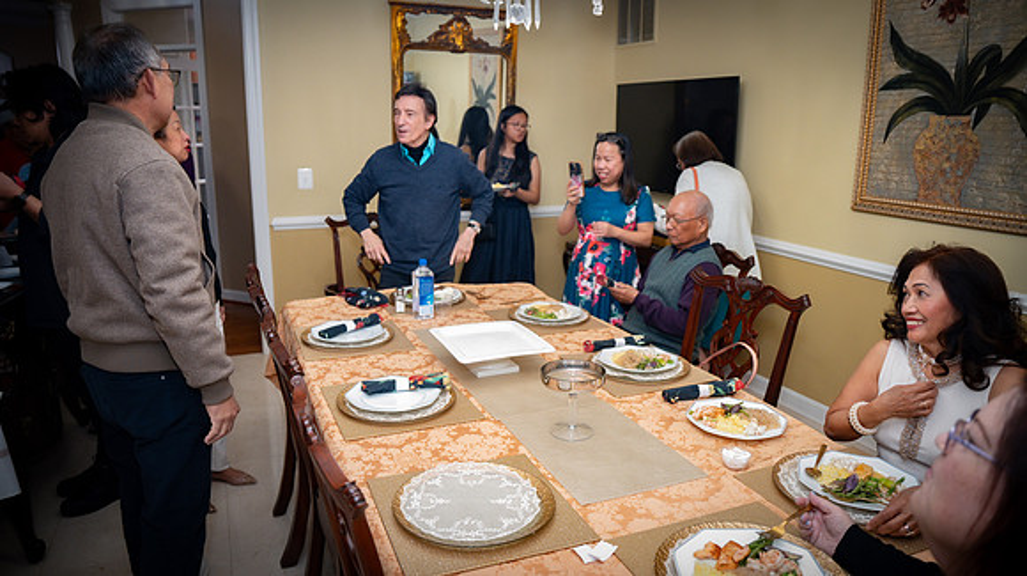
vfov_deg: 45.6
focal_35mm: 25
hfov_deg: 73.8
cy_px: 288
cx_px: 514
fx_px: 684
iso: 1600
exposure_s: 1/160
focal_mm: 24
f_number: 2.8
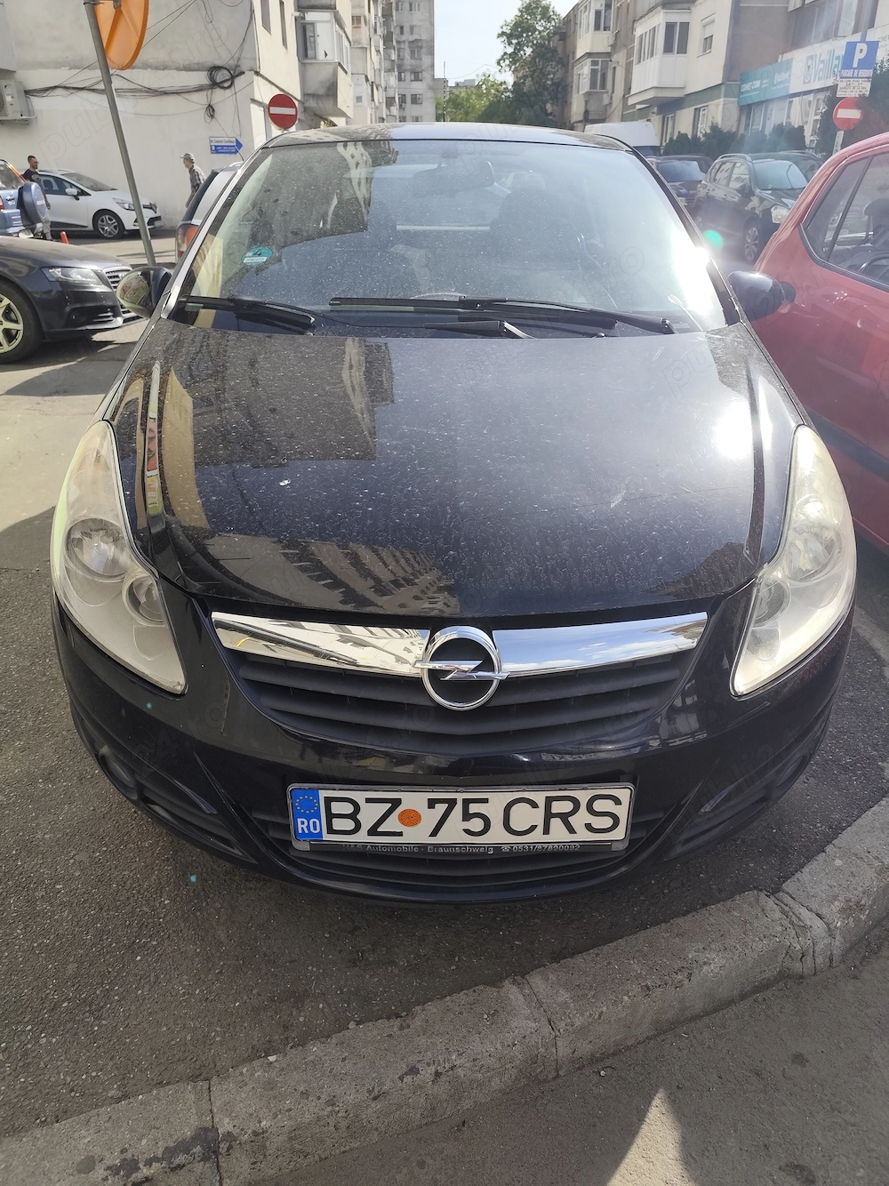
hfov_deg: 58.9
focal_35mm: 23
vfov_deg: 73.9
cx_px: 444
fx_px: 788
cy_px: 593
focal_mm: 6.19
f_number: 1.65
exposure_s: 1/1263
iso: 50
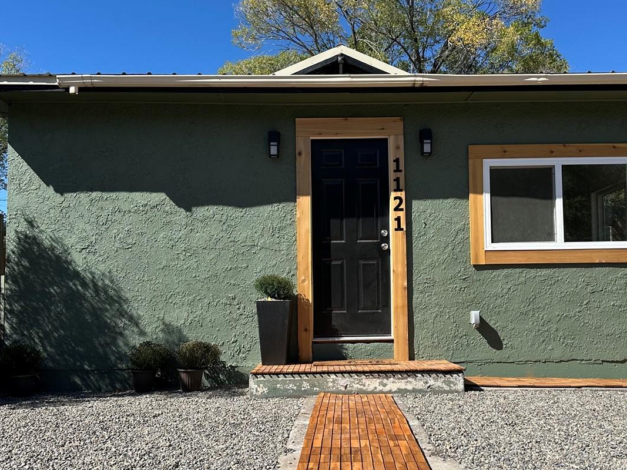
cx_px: 340
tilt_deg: +4.3
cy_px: 270
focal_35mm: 36
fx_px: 652
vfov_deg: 39.6
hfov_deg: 51.3
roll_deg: +0.7
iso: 80
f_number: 1.78
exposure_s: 1/3356
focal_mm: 6.86
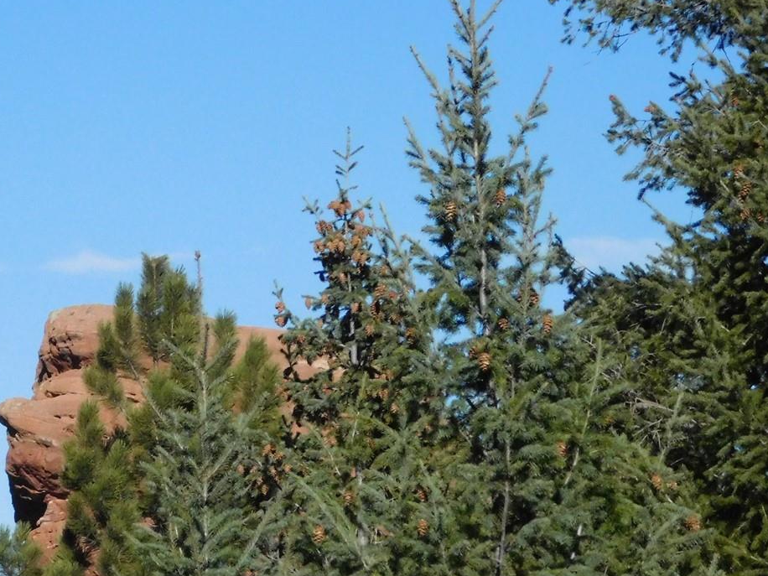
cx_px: 121
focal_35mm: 234
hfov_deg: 8.4
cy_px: 402
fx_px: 5192
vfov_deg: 6.3
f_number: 10
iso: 800
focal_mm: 23.7
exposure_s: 1/1500
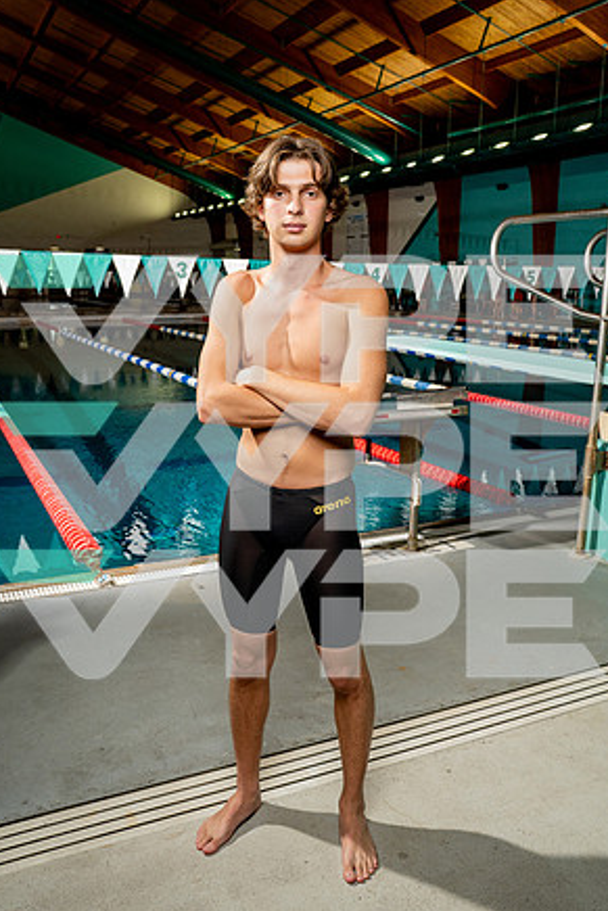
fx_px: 810
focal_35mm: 32
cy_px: 468
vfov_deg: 58.7
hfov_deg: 41.1
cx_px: 301
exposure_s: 1/250
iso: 640
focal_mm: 31
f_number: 6.3
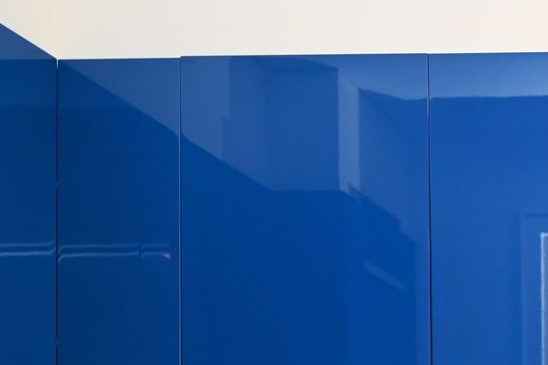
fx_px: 913
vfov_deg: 20.3
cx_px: 784
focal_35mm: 60
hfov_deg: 26.2
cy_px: 498
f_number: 4
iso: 360
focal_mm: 14
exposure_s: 1/60
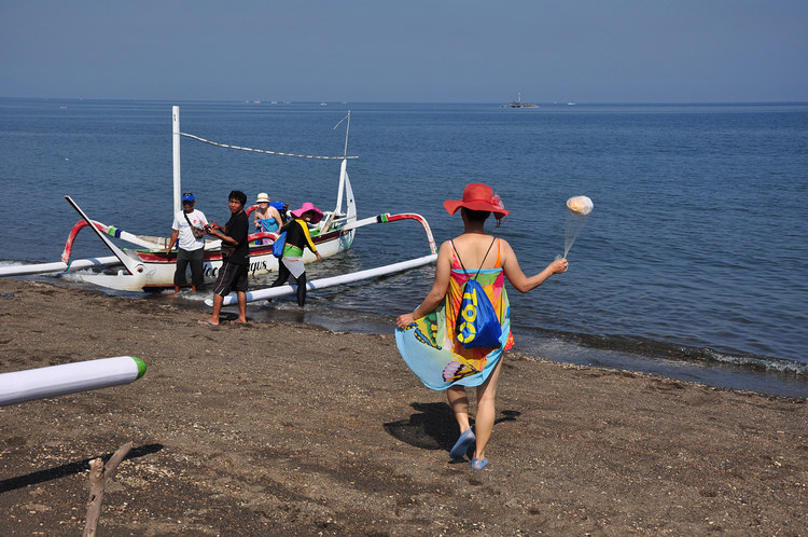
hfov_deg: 41.2
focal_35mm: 48
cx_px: 404
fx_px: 1076
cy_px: 268
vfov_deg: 28.0
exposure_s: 1/1250
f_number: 8
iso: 200
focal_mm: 32
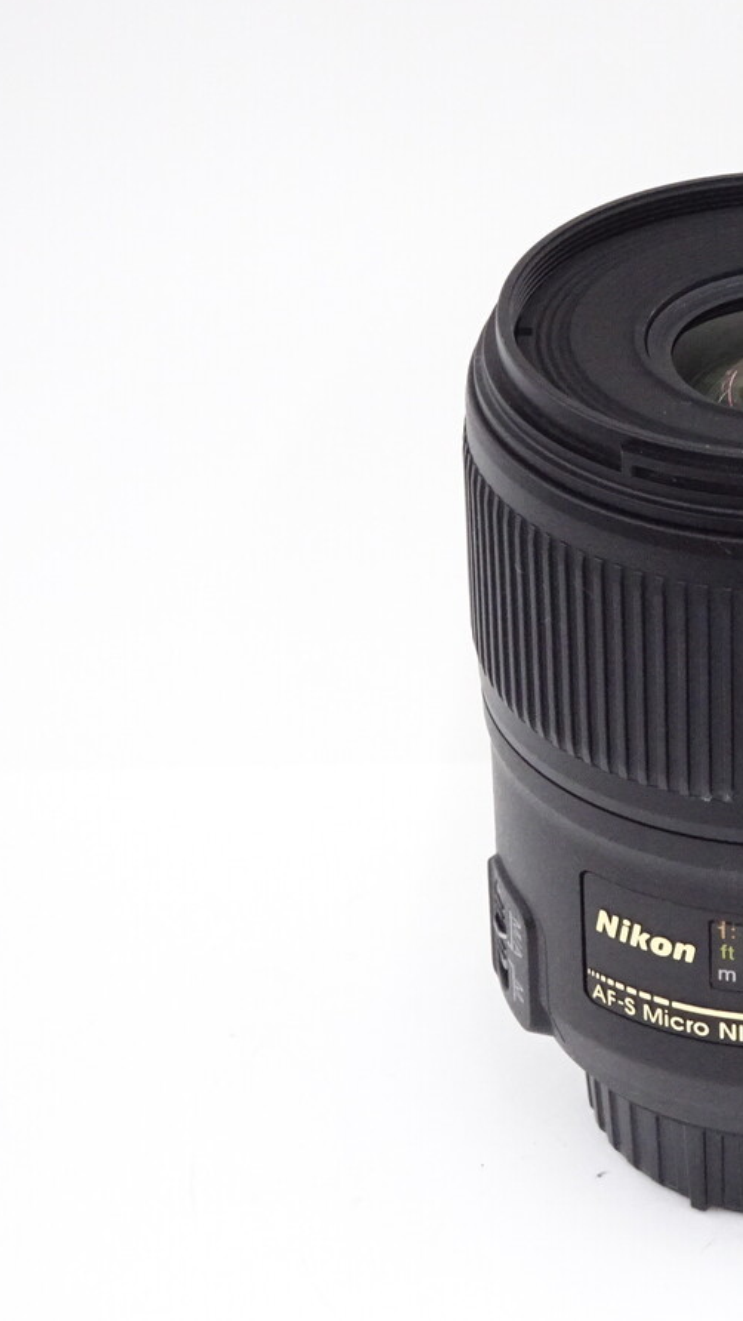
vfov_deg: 20.0
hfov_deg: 11.2
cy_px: 658
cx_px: 796
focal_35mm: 107
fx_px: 3746
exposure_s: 1/80
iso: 800
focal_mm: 12.42
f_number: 5
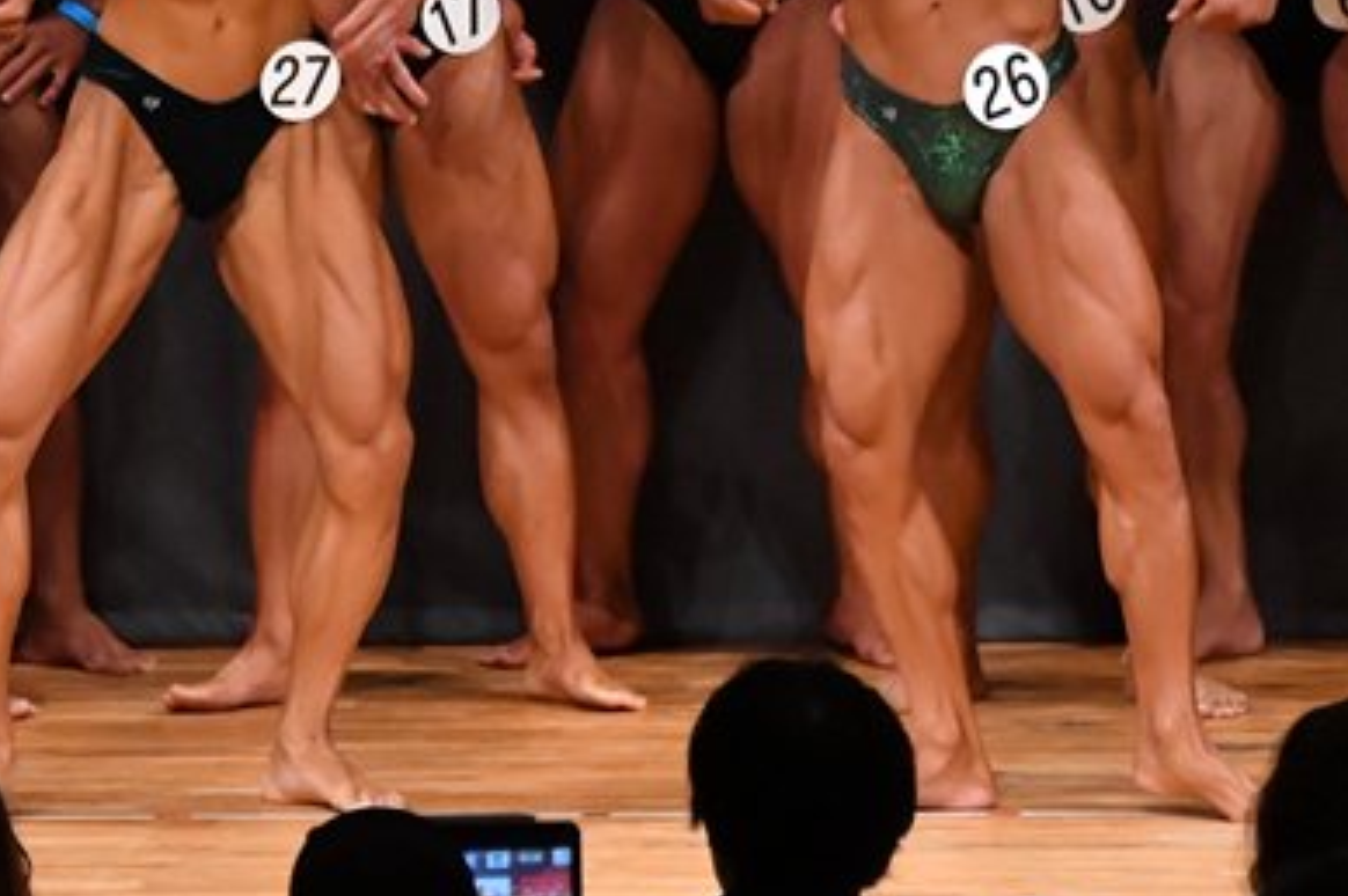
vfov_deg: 2.7
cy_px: 215
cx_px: 158
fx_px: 19080
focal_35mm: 510
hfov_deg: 4.0
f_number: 5.6
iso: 9000
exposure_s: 1/400
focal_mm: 170
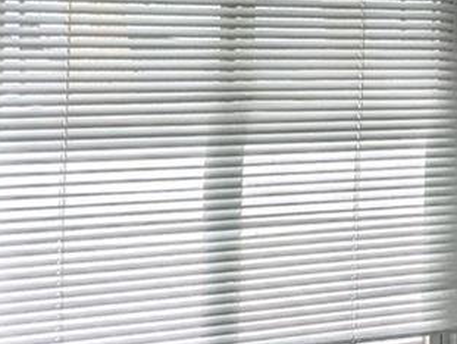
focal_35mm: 82
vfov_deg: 17.6
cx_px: 429
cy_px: 4
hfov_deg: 23.1
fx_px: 1084
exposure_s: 1/461
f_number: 2.2
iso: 56
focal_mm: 2.35
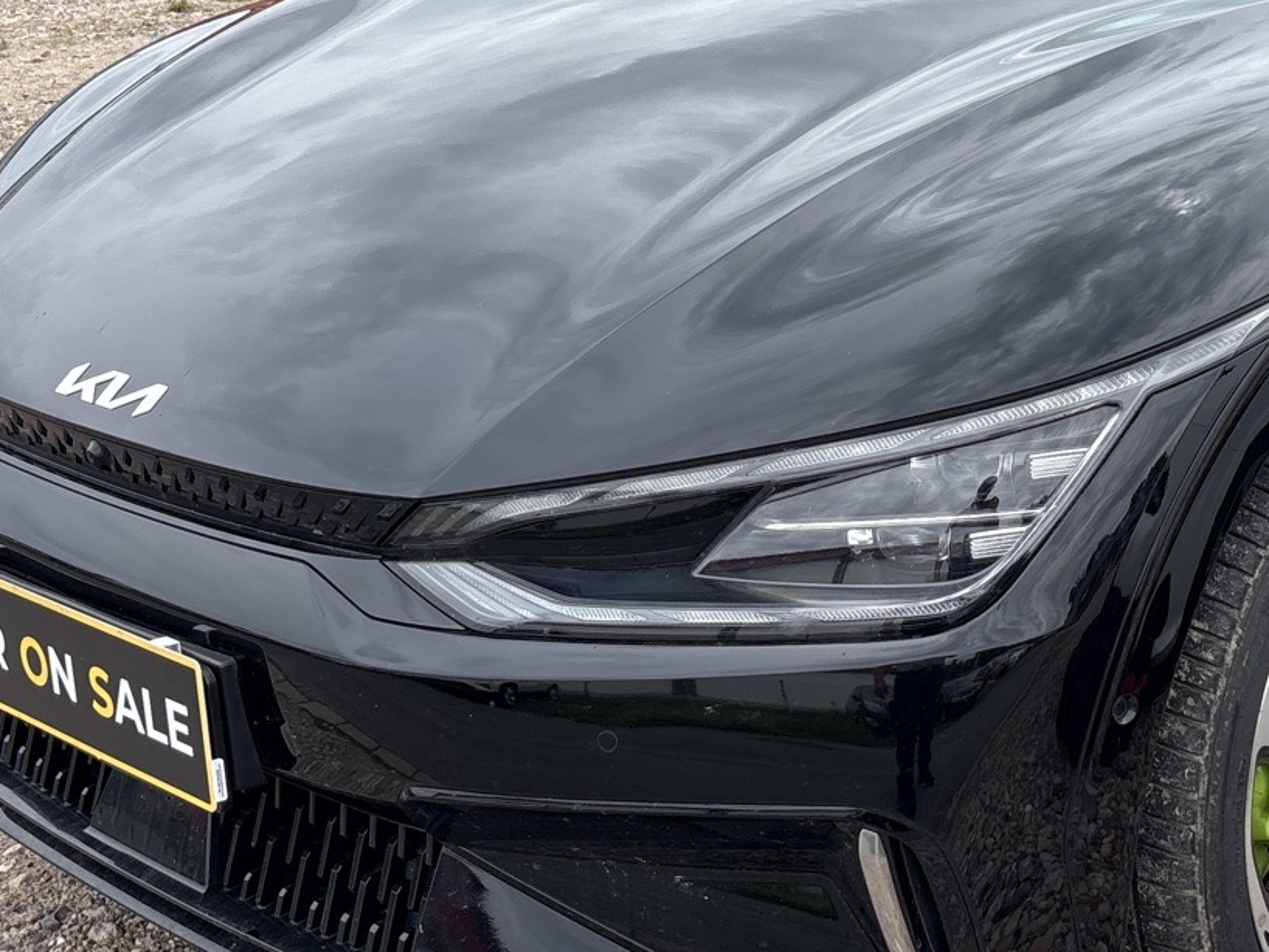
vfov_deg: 24.0
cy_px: 372
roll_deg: +4.2
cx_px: 1061
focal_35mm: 61
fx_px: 2237
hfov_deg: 30.7
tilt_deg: -17.2
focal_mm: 5.96
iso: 50
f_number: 1.6
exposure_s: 1/1279
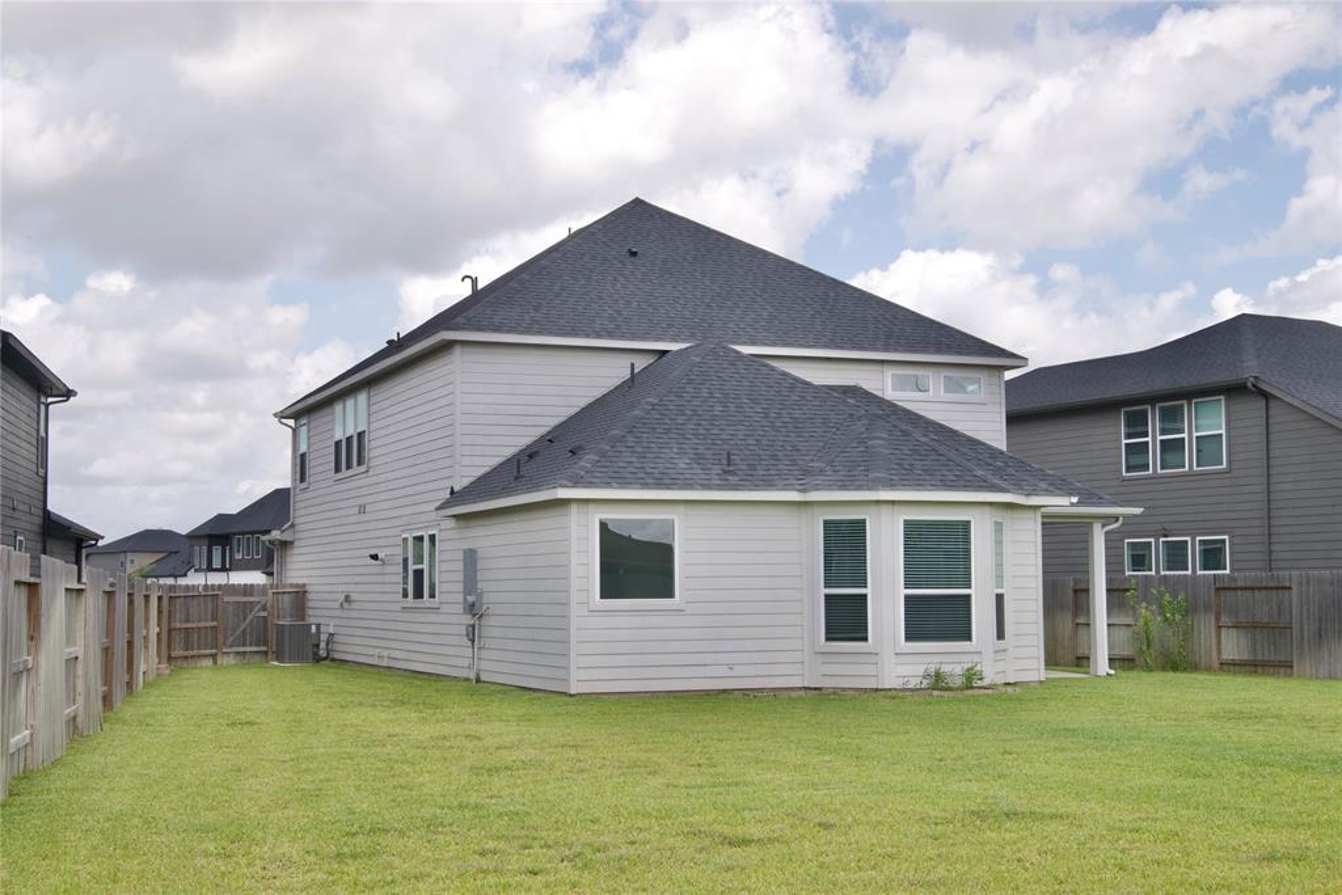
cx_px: 671
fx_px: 1864
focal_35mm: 50
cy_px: 448
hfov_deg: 39.6
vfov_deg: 27.0
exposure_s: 1/160
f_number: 20
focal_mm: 50
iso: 400
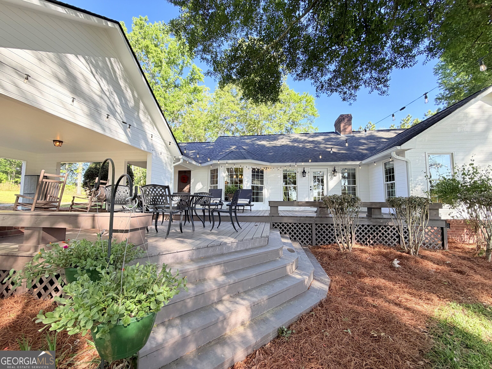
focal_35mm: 14
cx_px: 246
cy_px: 184
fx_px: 199
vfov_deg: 85.7
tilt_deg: +4.6
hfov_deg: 102.1
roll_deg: -0.1
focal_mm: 2.22
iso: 40
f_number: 2.2
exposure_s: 1/210
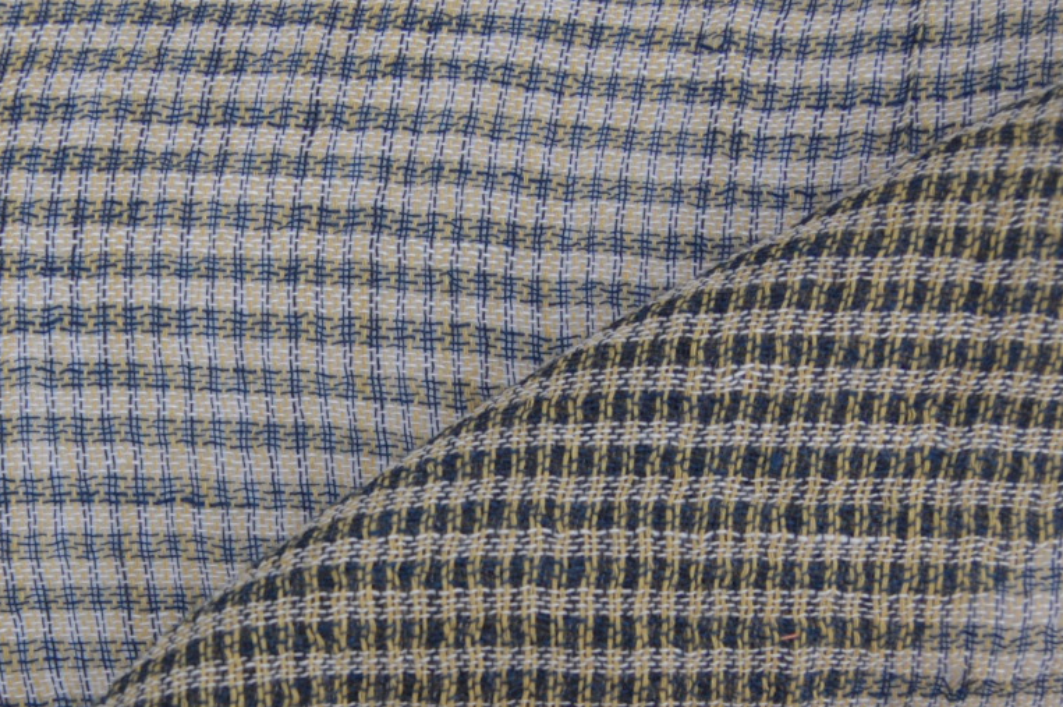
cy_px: 508
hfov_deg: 28.3
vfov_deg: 19.0
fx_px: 2094
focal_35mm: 71
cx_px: 336
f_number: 5
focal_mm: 24
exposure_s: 1/250
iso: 400
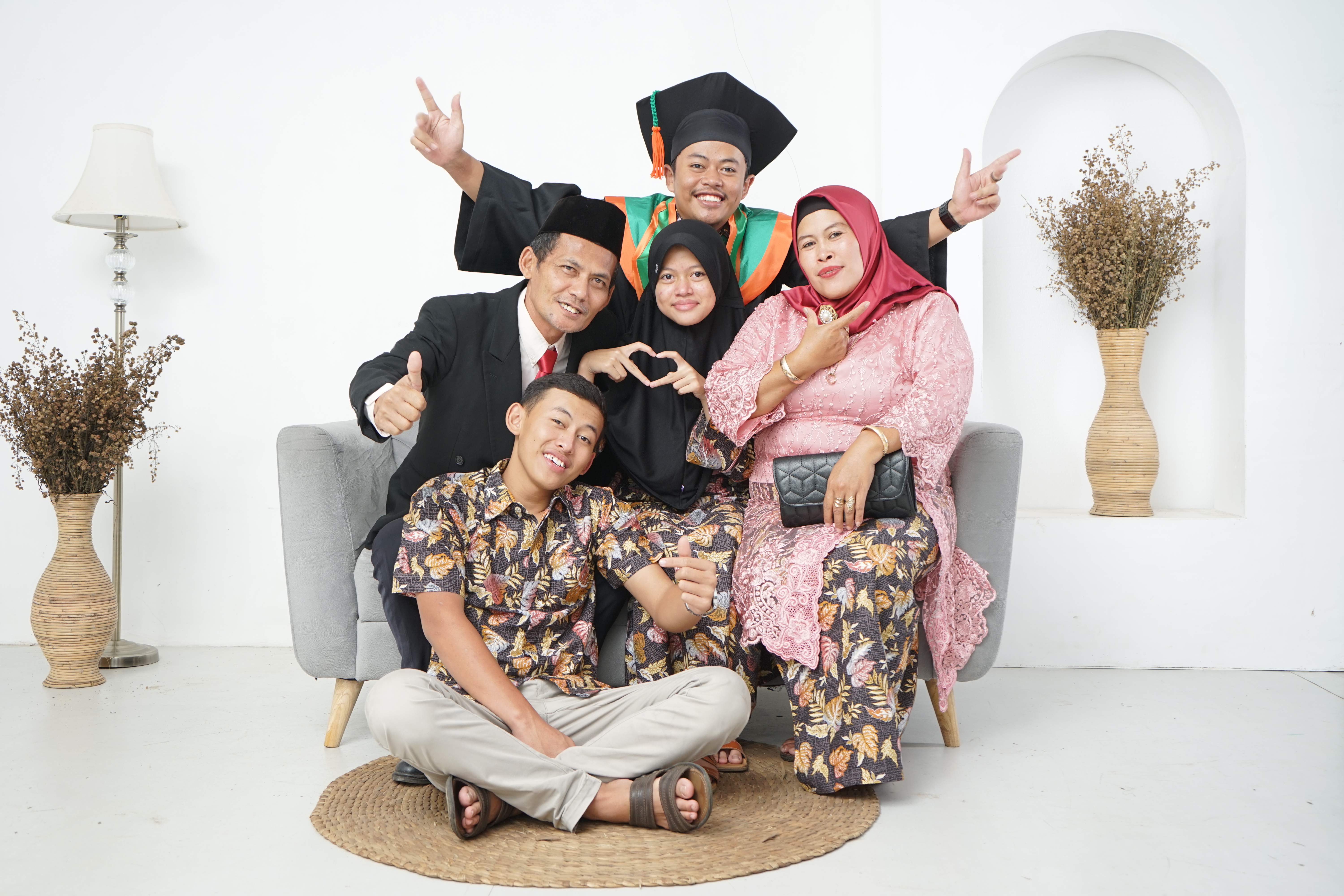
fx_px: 1419
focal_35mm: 38
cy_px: 448
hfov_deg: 50.7
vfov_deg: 35.1
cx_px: 672
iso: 320
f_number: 5.6
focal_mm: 38
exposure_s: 1/125
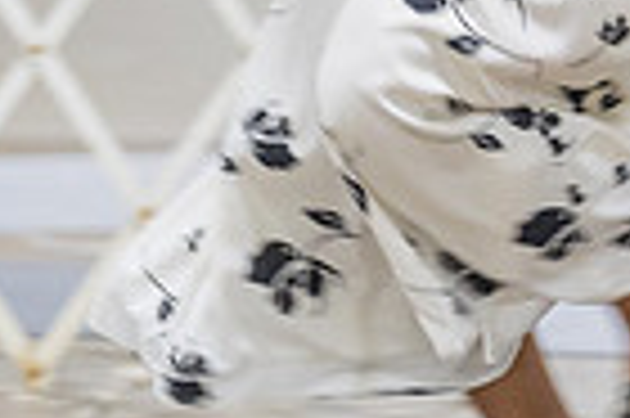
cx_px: 961
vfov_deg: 1.8
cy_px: -130
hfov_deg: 2.7
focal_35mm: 764
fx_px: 13354
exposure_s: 1/160
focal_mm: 158
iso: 2000
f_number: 2.8
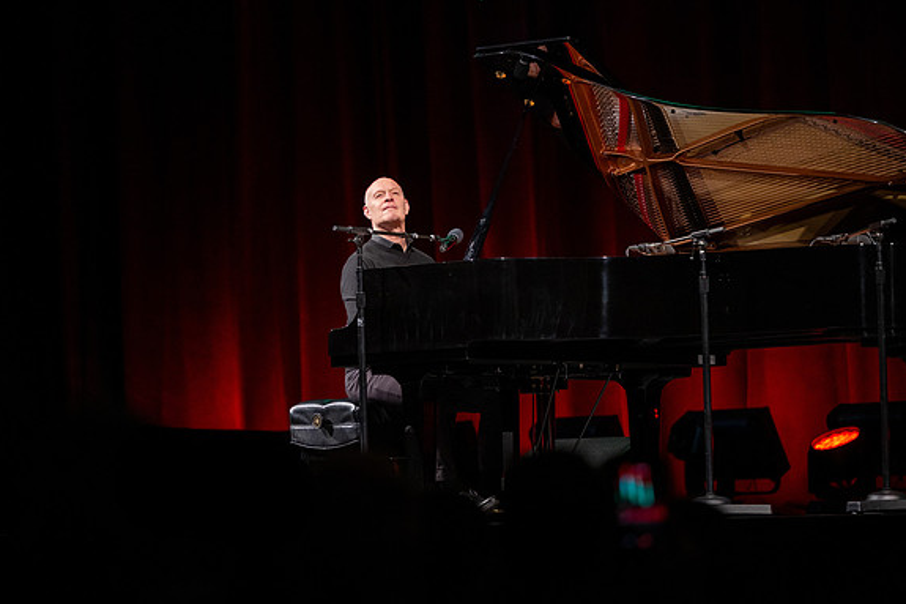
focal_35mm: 155
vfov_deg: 8.8
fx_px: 3899
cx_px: 389
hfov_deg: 13.2
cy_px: 262
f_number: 2.8
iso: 1000
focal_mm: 135
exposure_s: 1/320
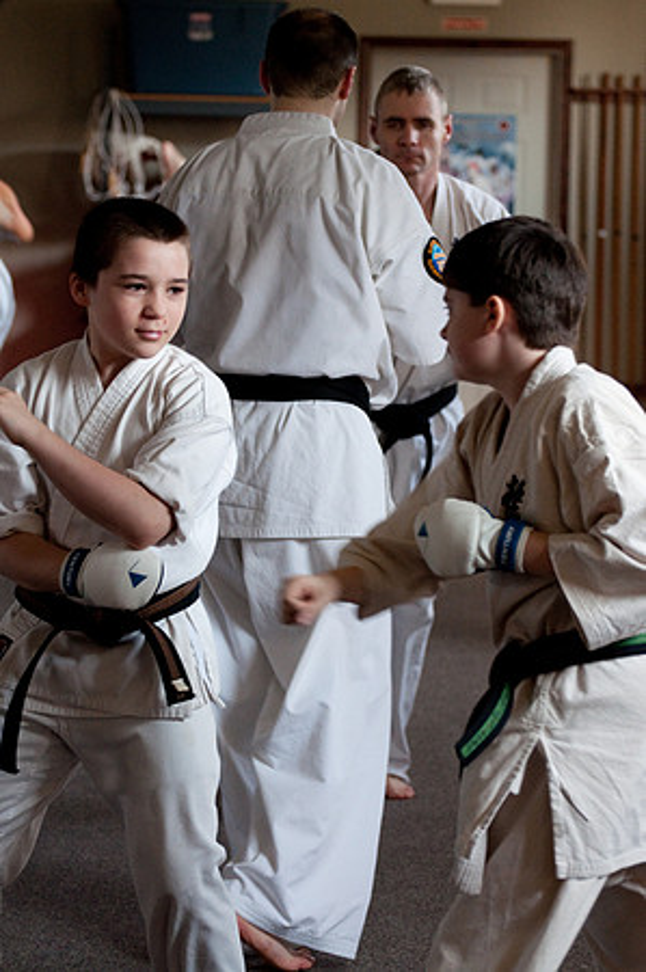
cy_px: 486
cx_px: 323
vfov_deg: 14.4
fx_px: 3844
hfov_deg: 9.6
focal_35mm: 142
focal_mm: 95
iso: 800
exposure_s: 1/200
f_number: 4.5
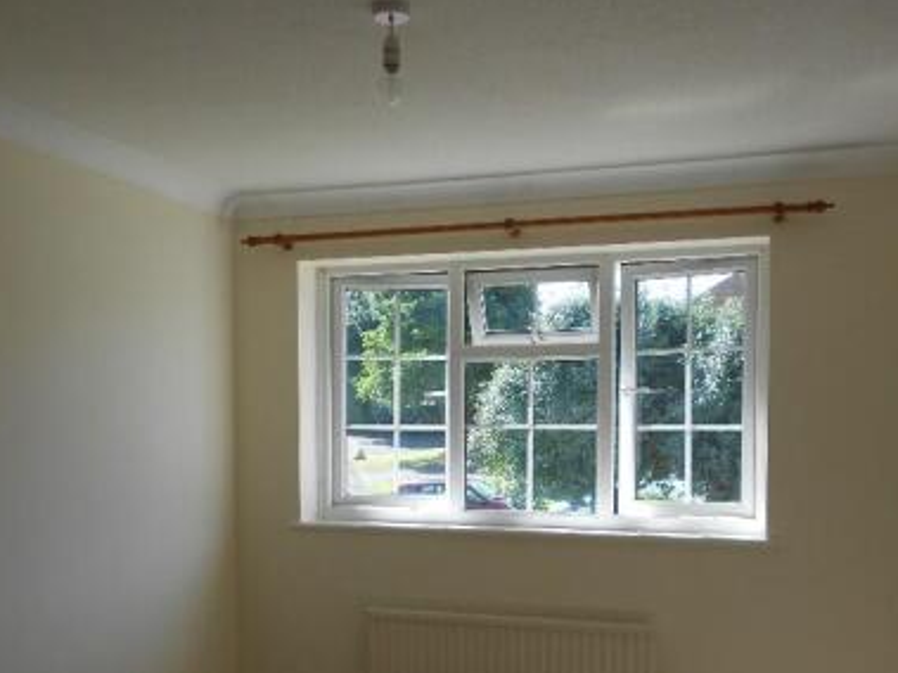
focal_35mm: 40
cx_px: 437
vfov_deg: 35.5
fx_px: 1037
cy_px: 468
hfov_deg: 46.8
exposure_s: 1/160
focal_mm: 4.6
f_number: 3.2
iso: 80
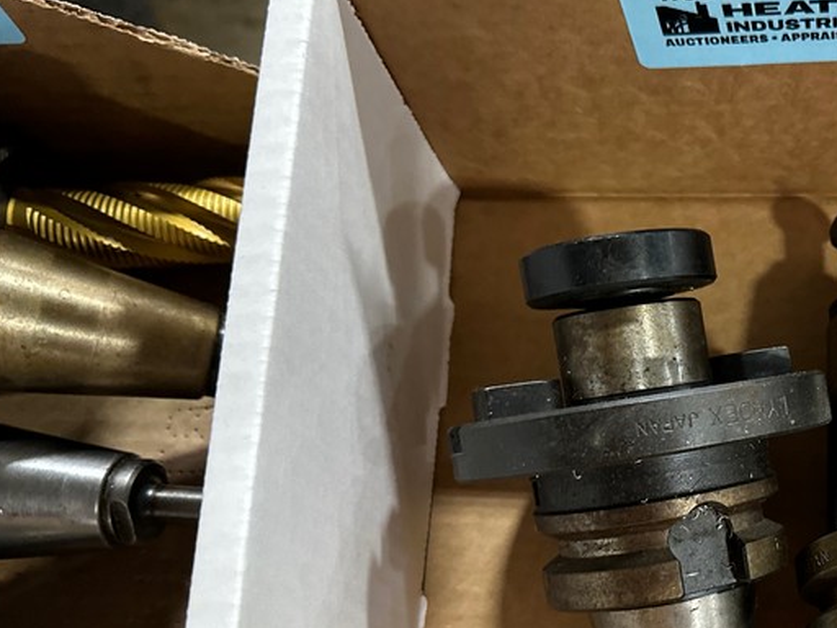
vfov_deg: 30.0
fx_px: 1161
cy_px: 427
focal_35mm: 48
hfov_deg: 36.1
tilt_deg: -70.9
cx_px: 819
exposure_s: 1/60
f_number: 1.78
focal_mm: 6.86
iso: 500
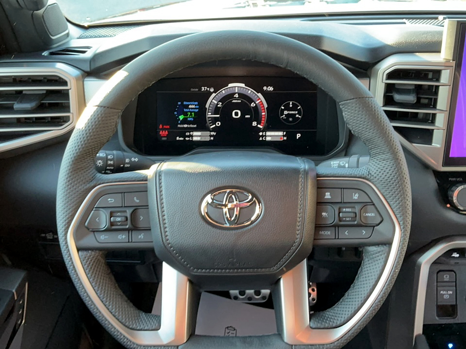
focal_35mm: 30
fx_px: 404
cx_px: 233
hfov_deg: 60.0
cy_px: 174
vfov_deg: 46.8
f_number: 1.8
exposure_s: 1/60
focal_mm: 3
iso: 160
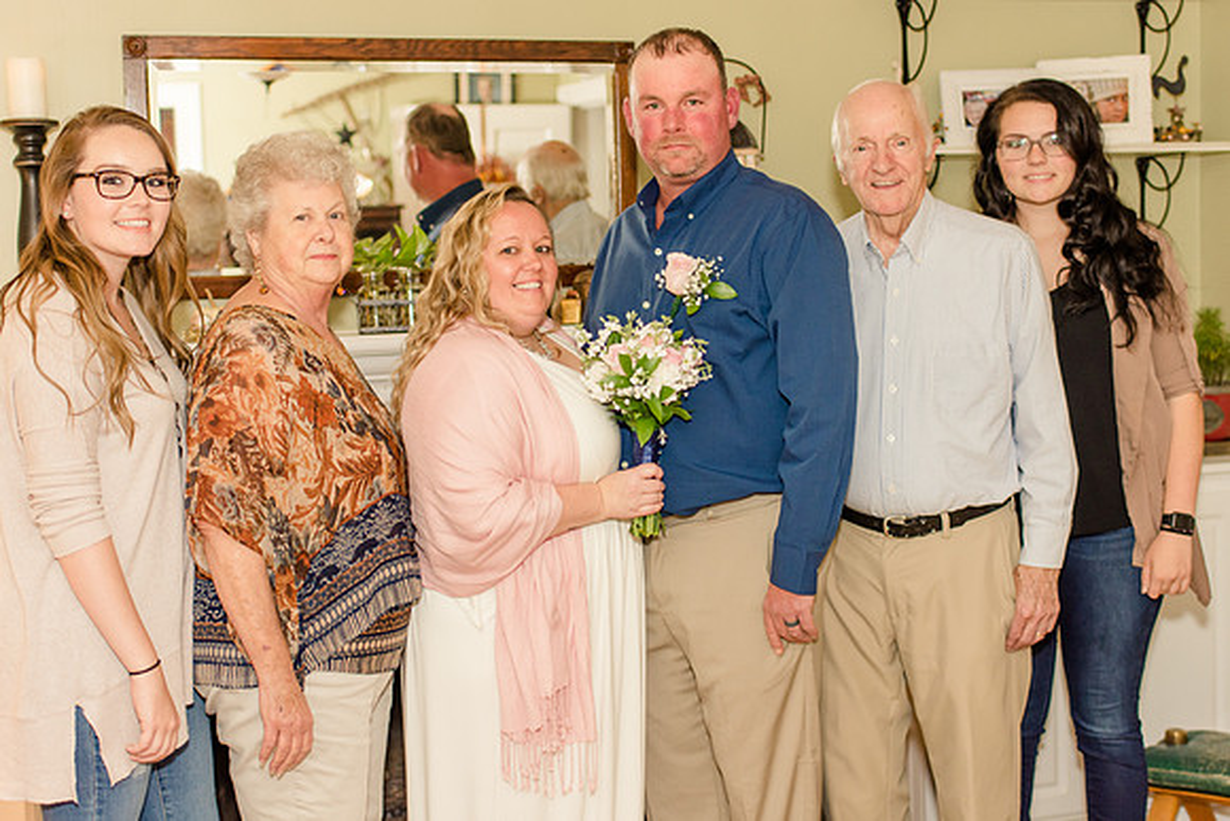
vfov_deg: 25.8
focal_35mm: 52
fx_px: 1794
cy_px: 410
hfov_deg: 37.8
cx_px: 615
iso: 400
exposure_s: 1/160
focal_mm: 35
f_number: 1.8
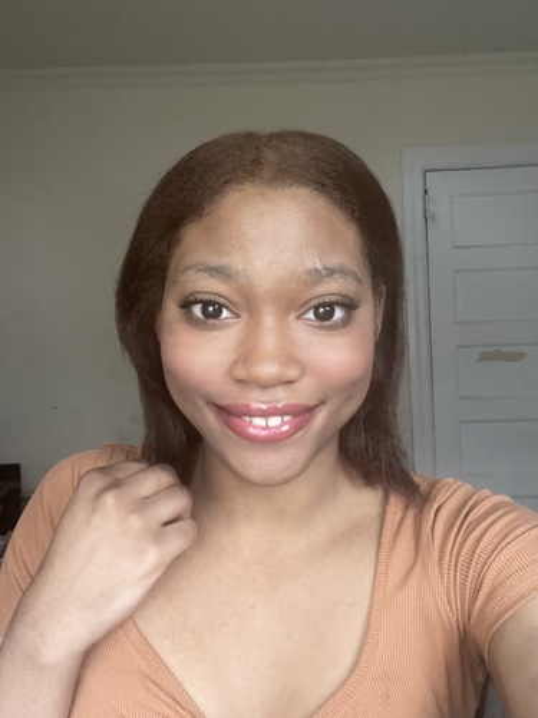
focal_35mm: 30
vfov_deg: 60.0
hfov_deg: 46.8
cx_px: 269
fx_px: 622
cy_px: 359
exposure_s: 1/30
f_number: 2.2
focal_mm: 2.71
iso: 500
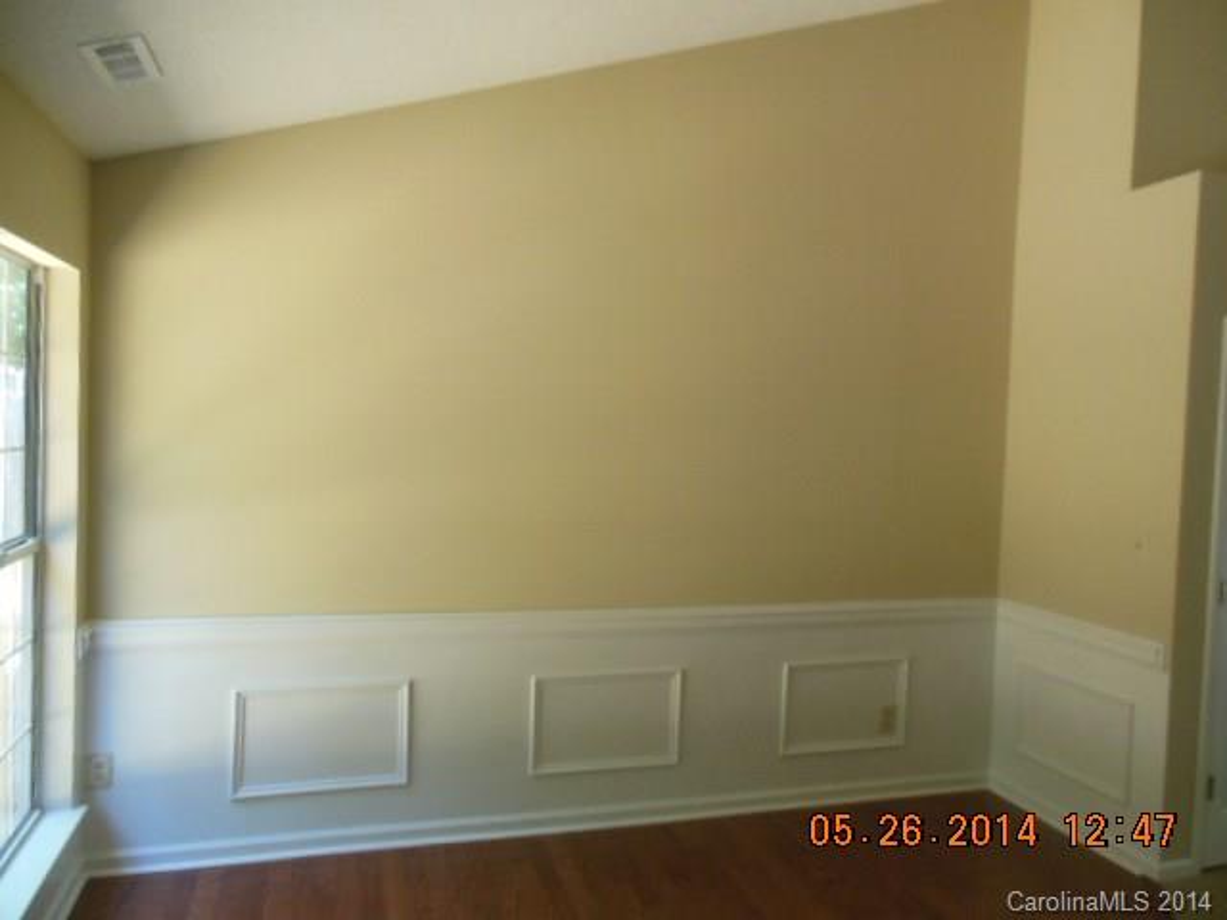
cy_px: 460
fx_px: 886
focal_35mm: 25
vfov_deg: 54.9
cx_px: 614
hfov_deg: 69.4
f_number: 3.2
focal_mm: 4.5
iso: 400
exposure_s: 1/200
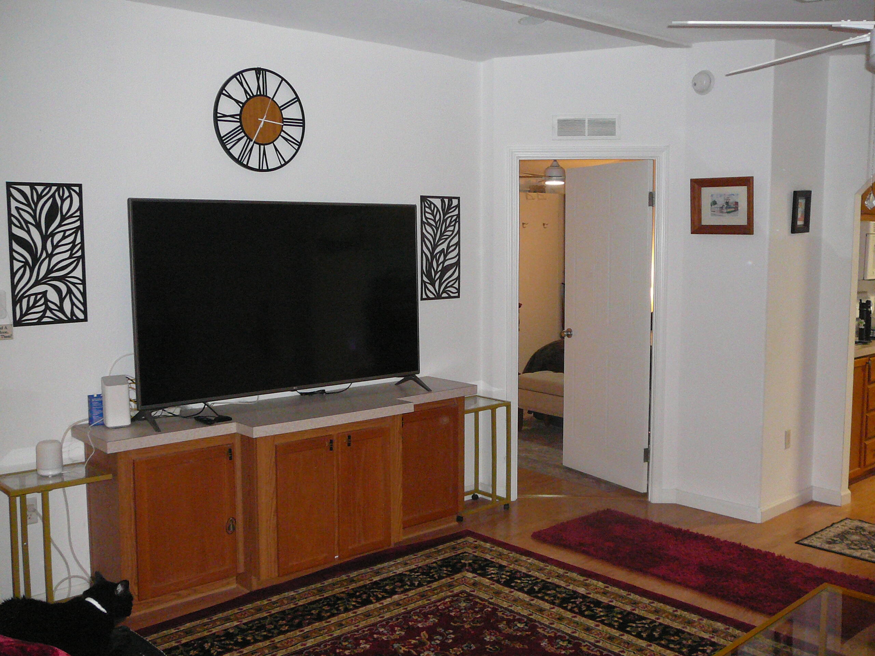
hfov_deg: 52.6
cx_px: 438
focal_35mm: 35
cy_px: 328
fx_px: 885
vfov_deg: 40.7
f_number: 2.8
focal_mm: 5.2
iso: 320
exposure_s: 1/30
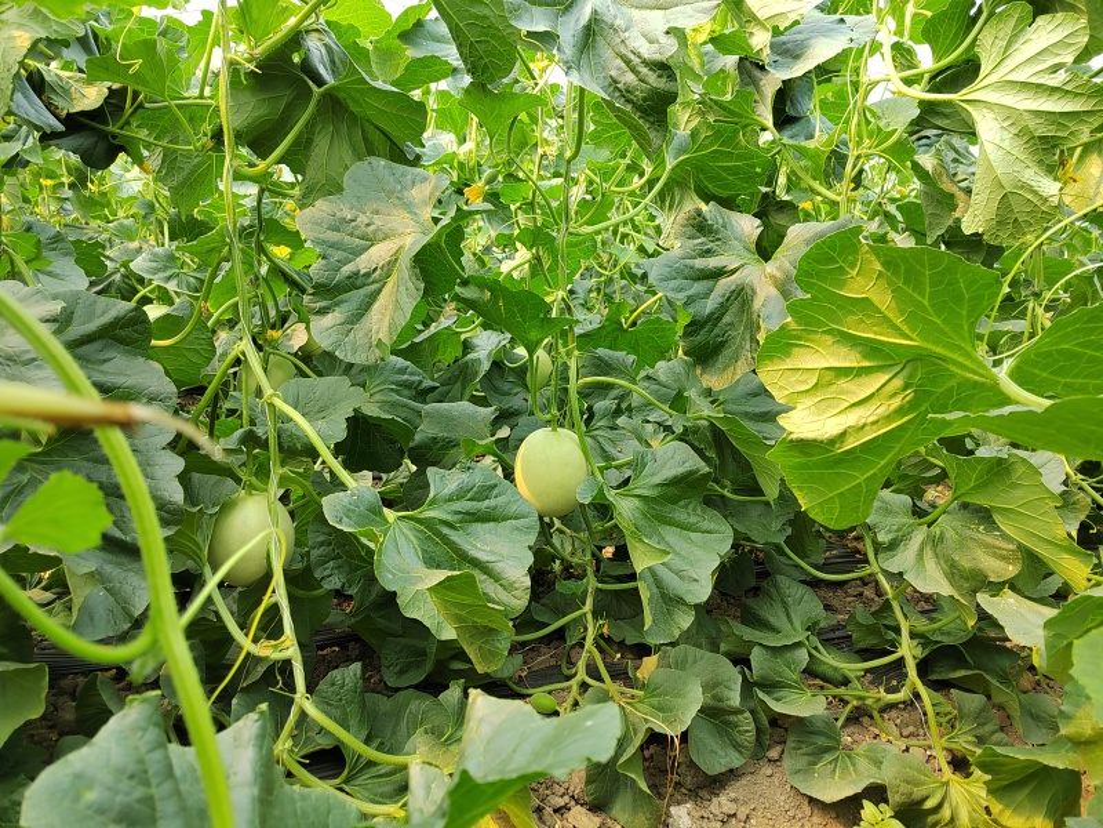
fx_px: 733
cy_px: 414
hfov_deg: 73.9
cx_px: 552
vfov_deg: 58.9
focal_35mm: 23
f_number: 1.9
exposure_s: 1/100
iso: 129
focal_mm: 5.52
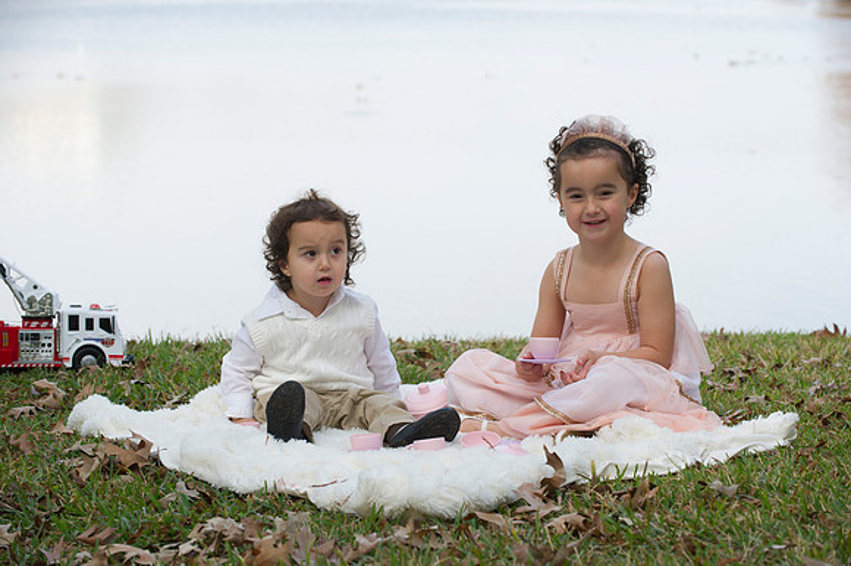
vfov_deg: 13.0
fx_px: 2481
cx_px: 426
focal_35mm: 105
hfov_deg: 19.5
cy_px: 283
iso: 200
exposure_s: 1/160
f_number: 5.6
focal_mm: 105
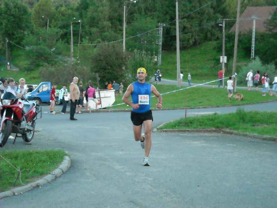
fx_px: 672
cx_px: 138
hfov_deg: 23.3
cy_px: 104
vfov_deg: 17.6
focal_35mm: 84
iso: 590
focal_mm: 13.73
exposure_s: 1/209
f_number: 4.1
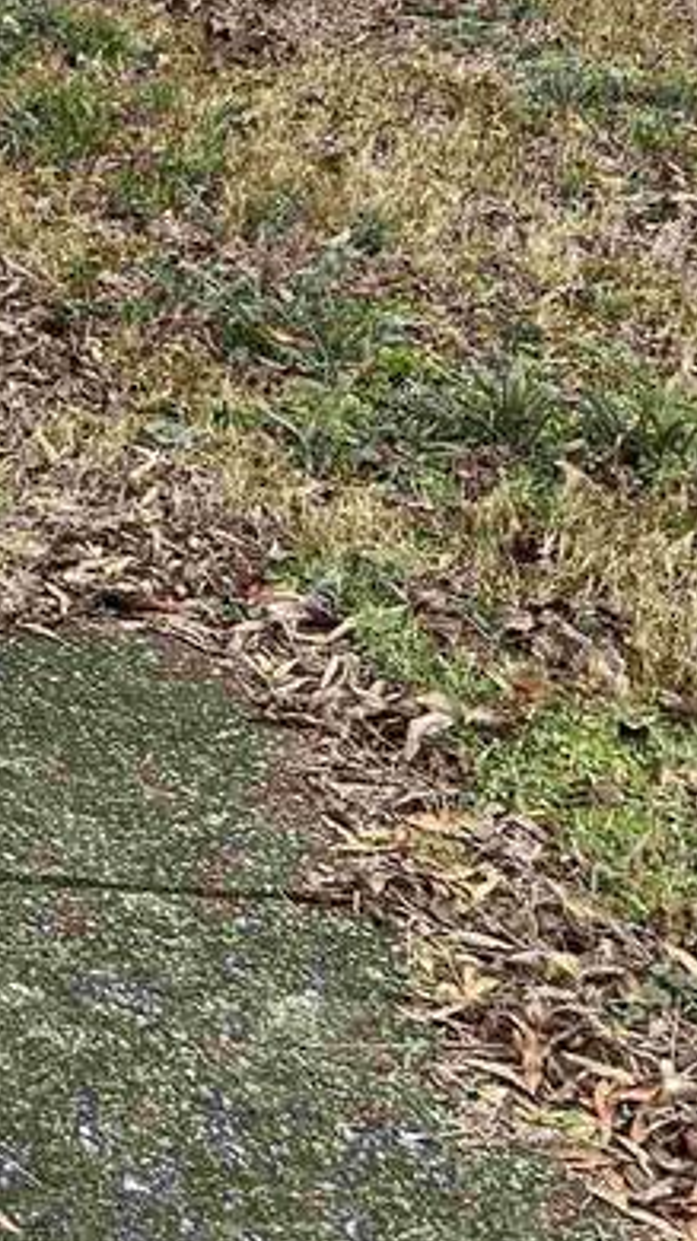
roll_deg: -0.9
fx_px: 3060
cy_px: -83
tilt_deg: -9.5
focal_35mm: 93
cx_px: -1050
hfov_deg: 10.8
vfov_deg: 21.9
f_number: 1.5
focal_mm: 5.7
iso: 40
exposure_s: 1/121
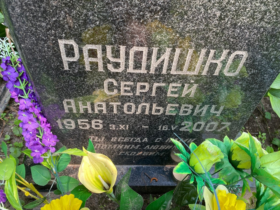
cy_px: 105
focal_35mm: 26
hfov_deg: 67.3
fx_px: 210
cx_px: 140
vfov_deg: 53.1
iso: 50
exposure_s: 1/122
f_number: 1.8
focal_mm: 4.25
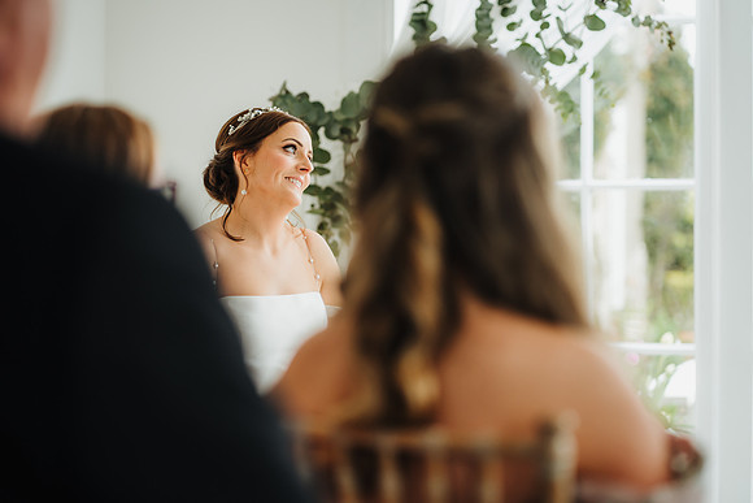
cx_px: 401
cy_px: 236
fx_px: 1899
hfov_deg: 22.4
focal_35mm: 91
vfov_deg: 15.1
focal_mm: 85
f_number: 2.2
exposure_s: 1/200
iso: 200
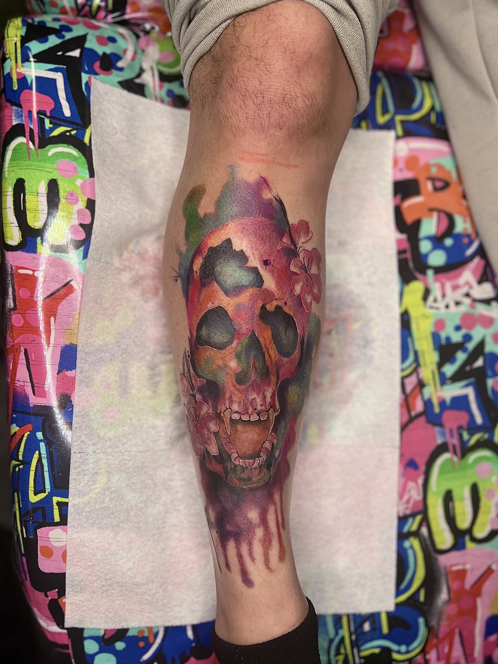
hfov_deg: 51.3
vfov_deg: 65.3
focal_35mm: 27
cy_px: 336
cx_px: 245
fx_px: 518
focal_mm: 5.7
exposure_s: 1/419
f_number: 1.5
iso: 50
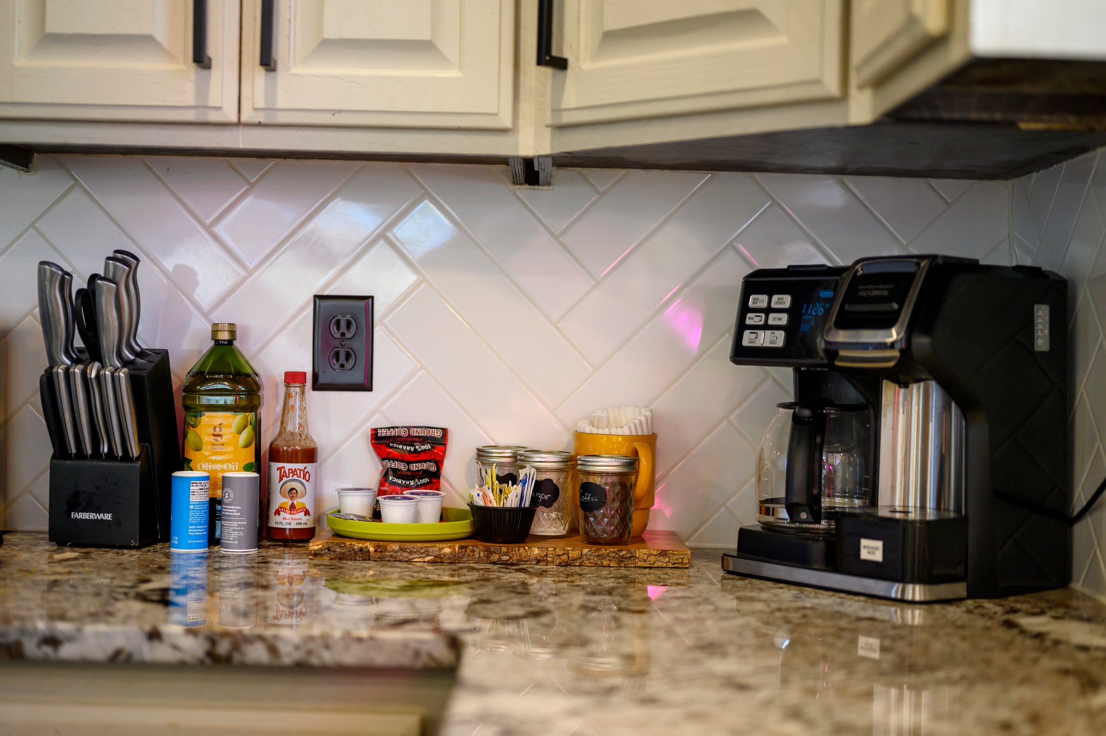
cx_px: 553
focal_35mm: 50
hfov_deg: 39.6
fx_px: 1535
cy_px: 368
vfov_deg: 26.9
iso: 400
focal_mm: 50
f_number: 1.8
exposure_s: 1/160
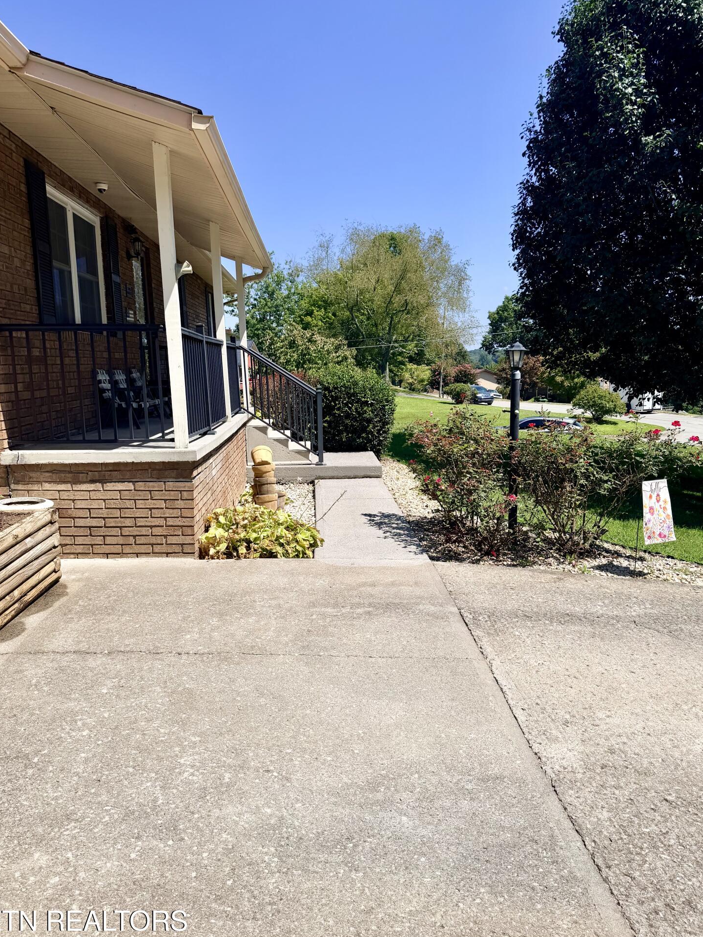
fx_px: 677
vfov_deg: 69.4
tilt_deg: -6.2
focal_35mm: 25
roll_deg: +0.3
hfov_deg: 54.9
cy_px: 478
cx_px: 347
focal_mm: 6.76
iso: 80
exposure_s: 1/6711
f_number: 1.78
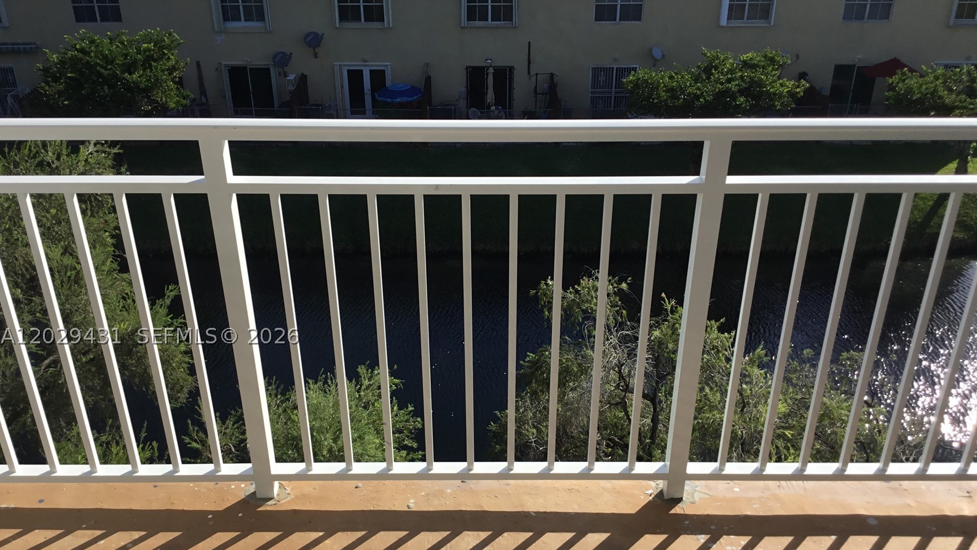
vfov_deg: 34.5
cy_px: 336
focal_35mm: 34
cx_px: 488
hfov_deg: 58.0
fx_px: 881
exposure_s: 1/1087
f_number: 2.4
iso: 25
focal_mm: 3.3
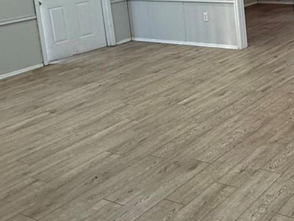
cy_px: -16
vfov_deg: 27.0
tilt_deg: -6.8
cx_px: 364
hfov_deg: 31.2
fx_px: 425
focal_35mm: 50
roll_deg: +3.1
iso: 160
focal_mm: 2.22
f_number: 2.2
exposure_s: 1/120
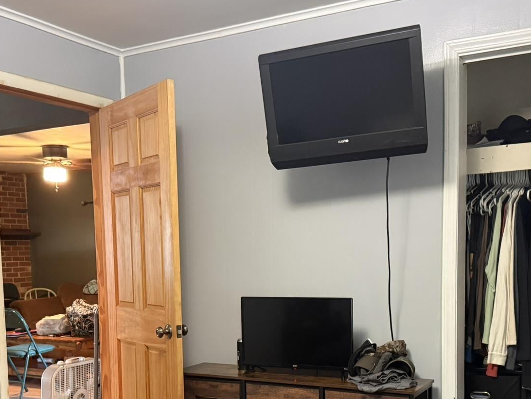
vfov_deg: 31.4
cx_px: 230
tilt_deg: -4.8
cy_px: 314
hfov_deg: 42.0
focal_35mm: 45
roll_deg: +1.8
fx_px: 690
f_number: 1.78
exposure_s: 1/40
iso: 800
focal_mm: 6.76
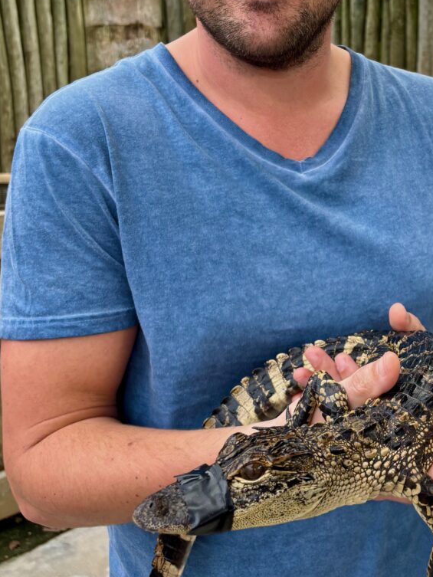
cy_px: 206
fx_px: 767
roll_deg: -0.3
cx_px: 346
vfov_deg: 40.9
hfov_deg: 30.8
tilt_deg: -10.4
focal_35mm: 46
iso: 50
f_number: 1.6
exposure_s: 1/266
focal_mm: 5.96
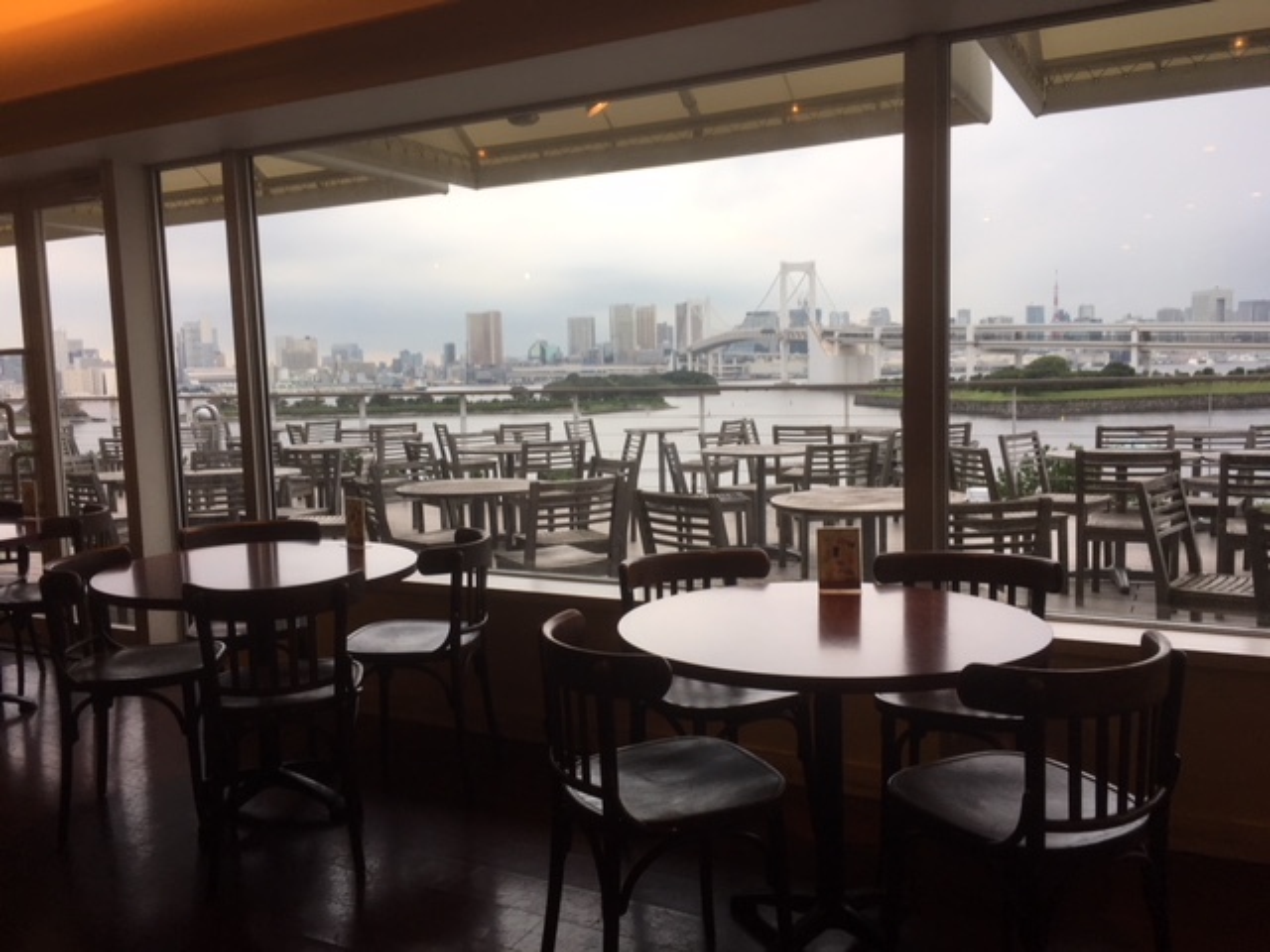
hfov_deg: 61.7
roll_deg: +1.6
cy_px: 476
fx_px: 1064
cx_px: 635
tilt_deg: -6.5
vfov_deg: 48.2
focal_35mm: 29
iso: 32
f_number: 2.2
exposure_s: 1/120
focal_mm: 4.15
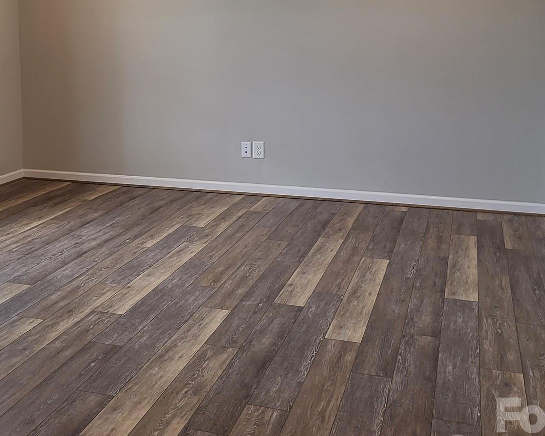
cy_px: 110
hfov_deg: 38.3
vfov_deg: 30.9
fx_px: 774
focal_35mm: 48
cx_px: 175
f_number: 1.8
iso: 100
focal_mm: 5.4
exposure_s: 1/120
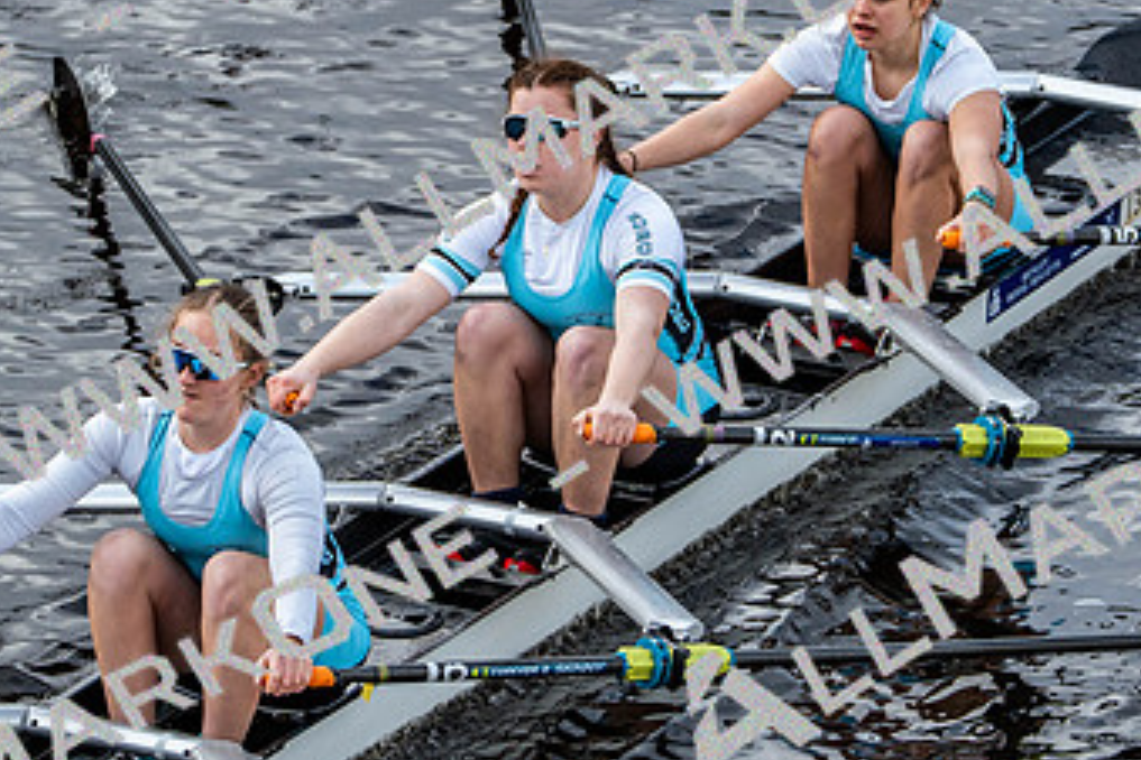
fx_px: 19776
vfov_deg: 2.2
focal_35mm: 624
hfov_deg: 3.3
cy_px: 493
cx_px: 397
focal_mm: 365
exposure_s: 1/1250
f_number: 6.3
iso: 1000
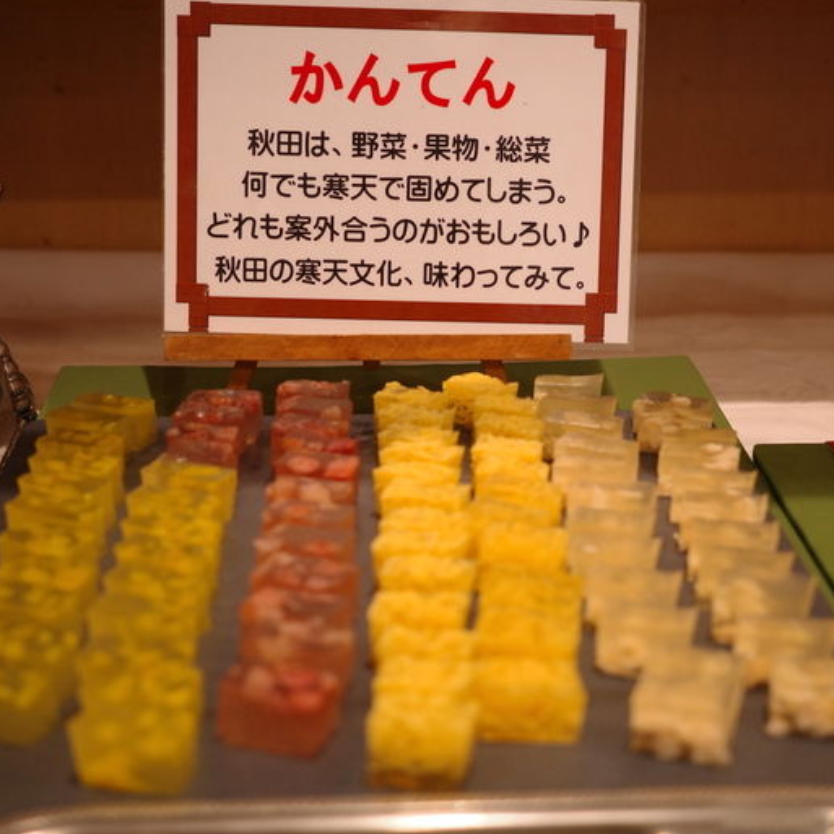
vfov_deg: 31.6
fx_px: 1472
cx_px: 425
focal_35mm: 54
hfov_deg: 31.6
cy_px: 432
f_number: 2.8
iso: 1250
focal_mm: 26
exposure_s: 1/100
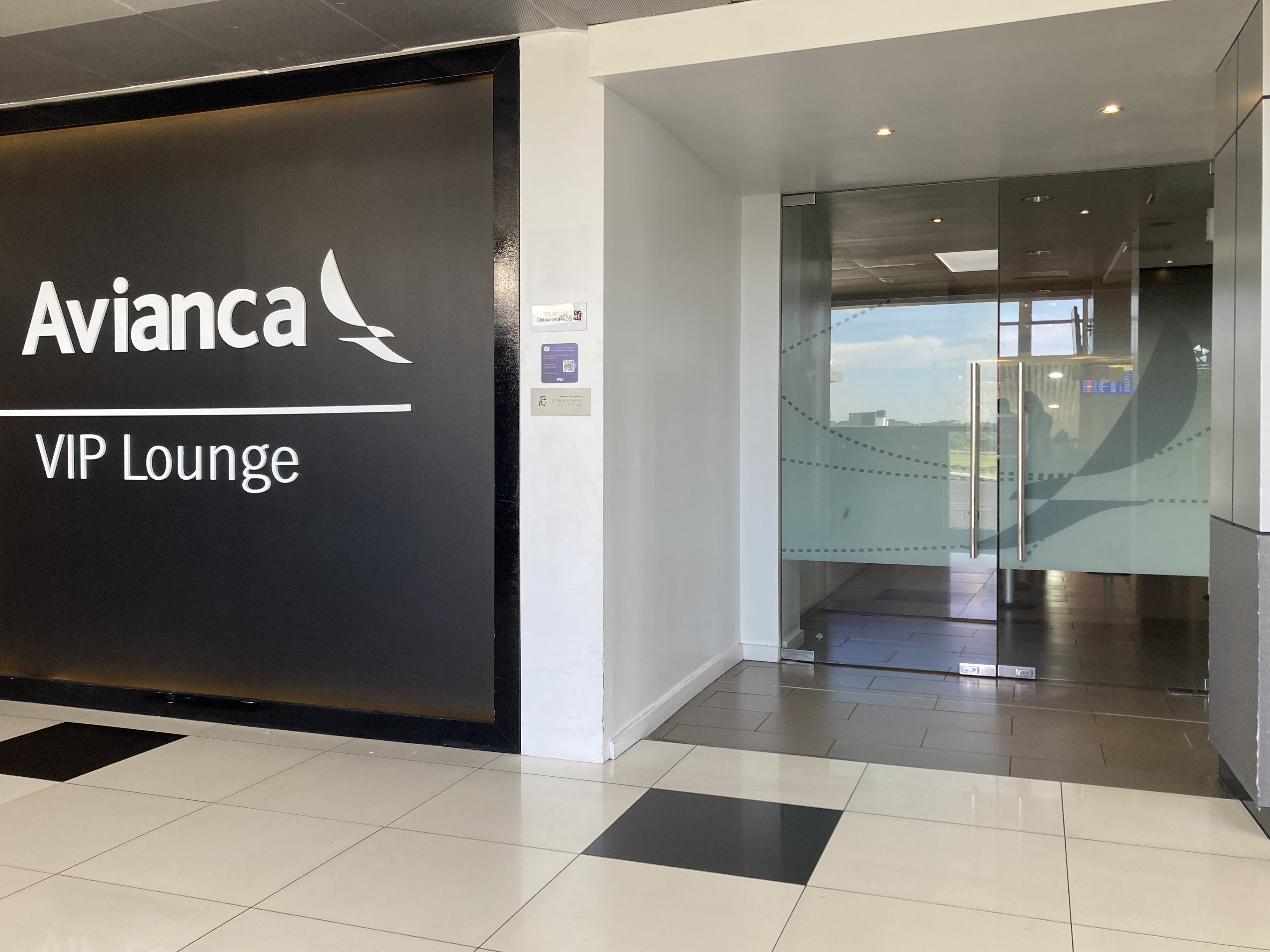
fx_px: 1137
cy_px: 469
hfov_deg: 58.3
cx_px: 583
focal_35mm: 31
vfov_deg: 45.4
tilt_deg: -0.6
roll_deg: -0.2
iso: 50
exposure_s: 1/60
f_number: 1.8
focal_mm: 3.99
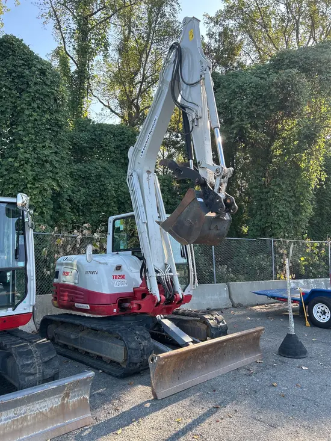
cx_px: 166
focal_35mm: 26
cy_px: 220
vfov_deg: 67.3
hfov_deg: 53.1
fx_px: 331
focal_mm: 5.7
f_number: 1.5
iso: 50
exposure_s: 1/418
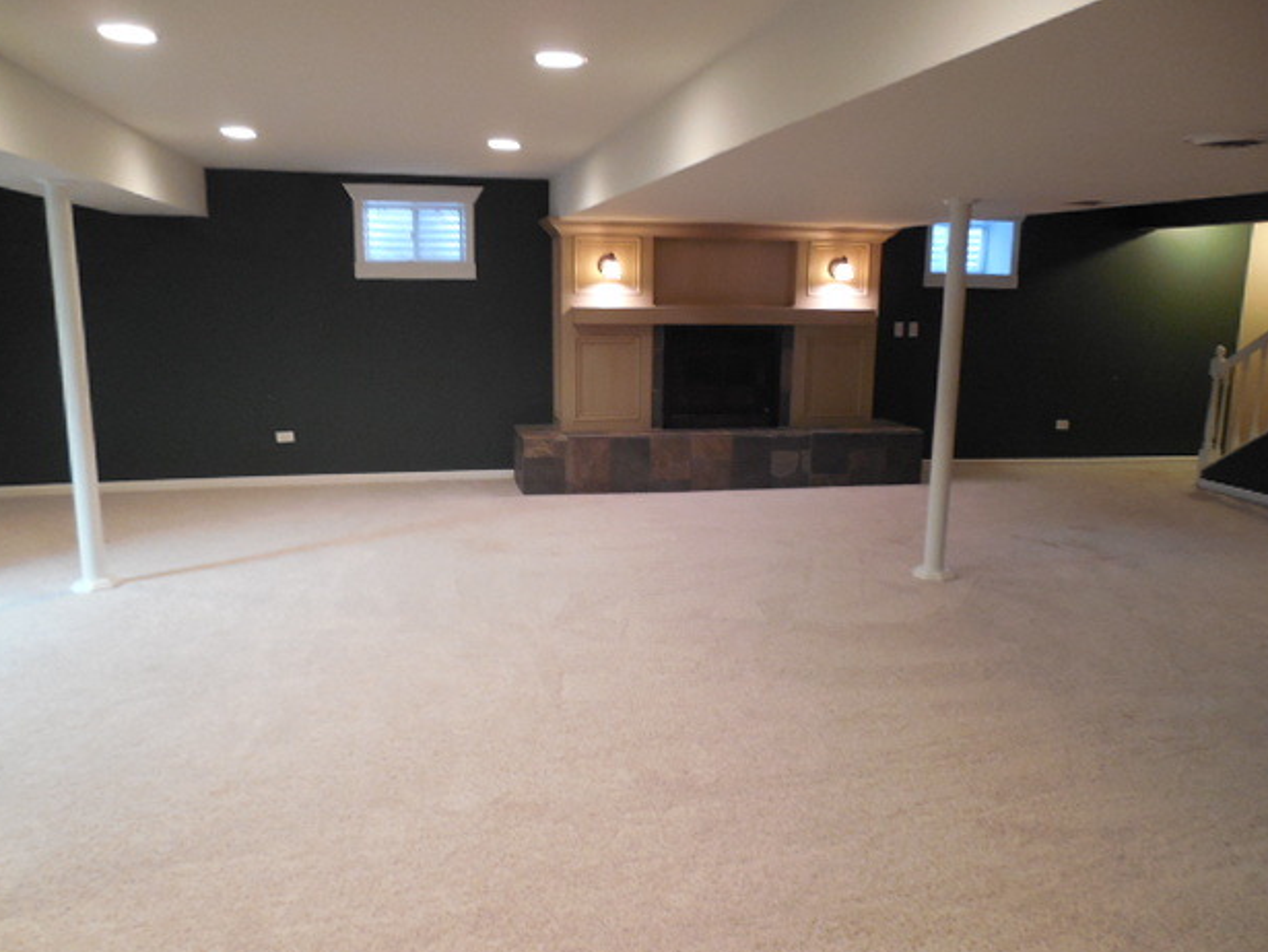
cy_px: 472
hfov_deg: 67.3
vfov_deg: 53.1
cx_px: 631
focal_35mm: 26
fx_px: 953
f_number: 3.3
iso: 400
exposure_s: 1/10
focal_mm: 4.5
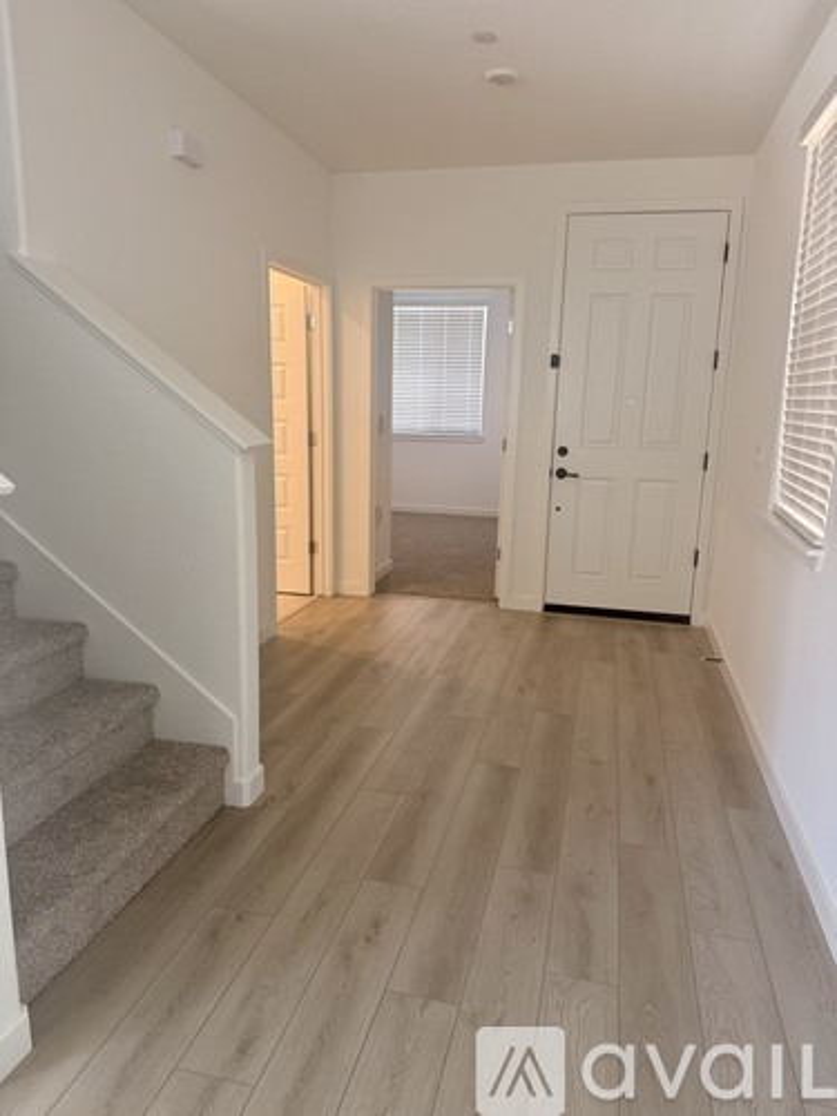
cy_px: 558
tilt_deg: -9.9
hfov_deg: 56.8
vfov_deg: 71.6
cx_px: 418
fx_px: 774
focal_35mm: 24
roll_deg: -1.3
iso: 125
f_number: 1.78
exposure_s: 1/60
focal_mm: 6.76
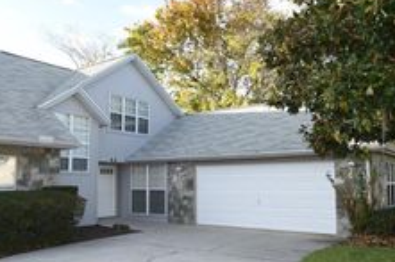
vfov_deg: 38.6
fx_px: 373
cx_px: 188
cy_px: 160
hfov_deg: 55.8
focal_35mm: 34
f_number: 5.6
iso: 100
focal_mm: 10
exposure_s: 1/125
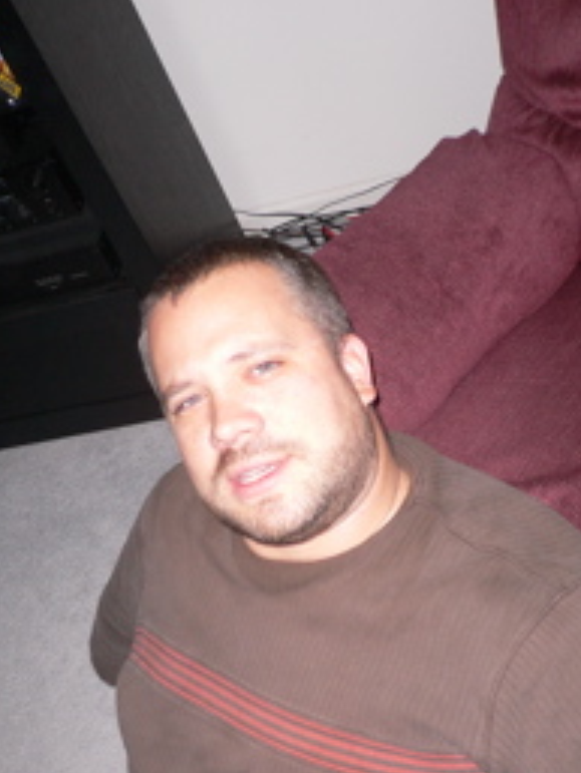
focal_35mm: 49
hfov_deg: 29.7
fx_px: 1096
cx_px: 271
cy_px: 508
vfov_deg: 38.5
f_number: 2.8
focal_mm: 5.8
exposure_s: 1/60
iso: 150
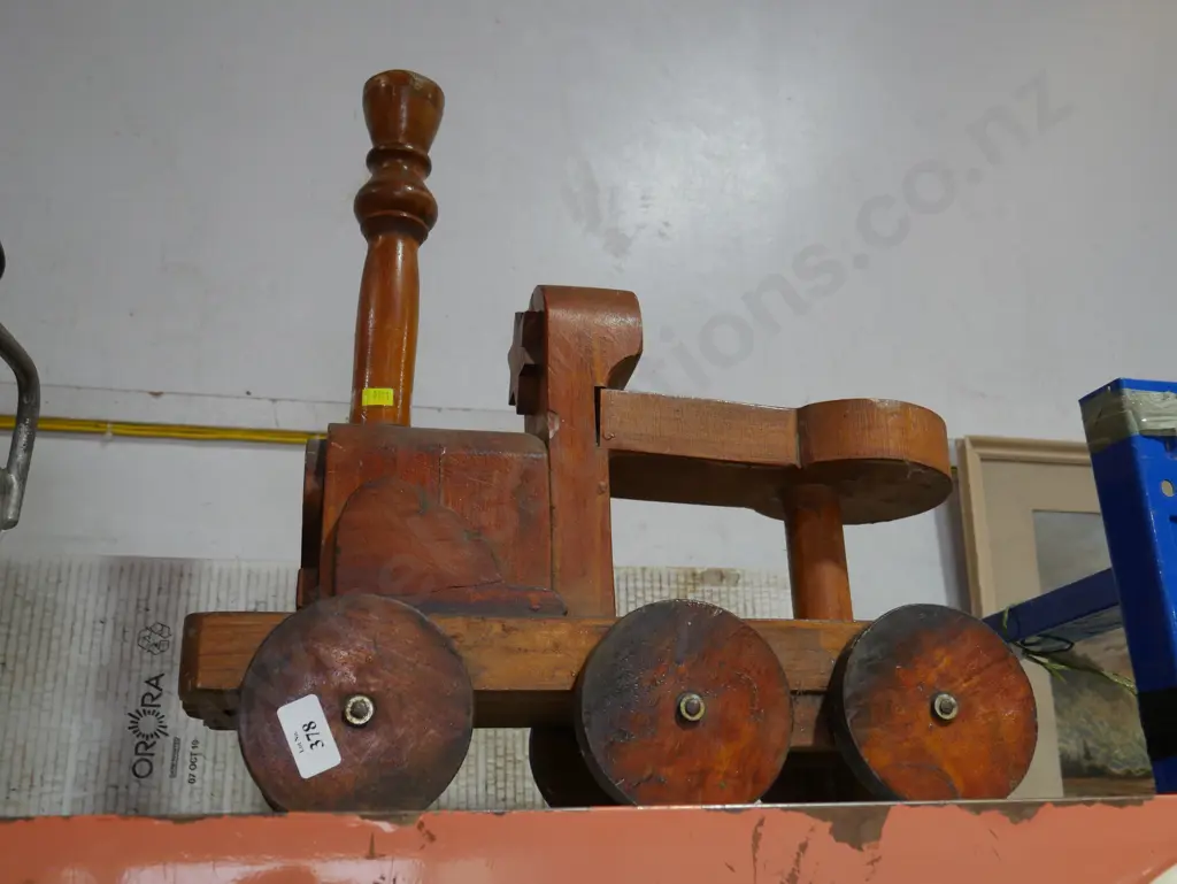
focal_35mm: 36
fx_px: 1225
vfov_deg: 39.7
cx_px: 588
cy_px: 442
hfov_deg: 51.3
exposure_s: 1/60
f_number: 4
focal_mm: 18
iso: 320
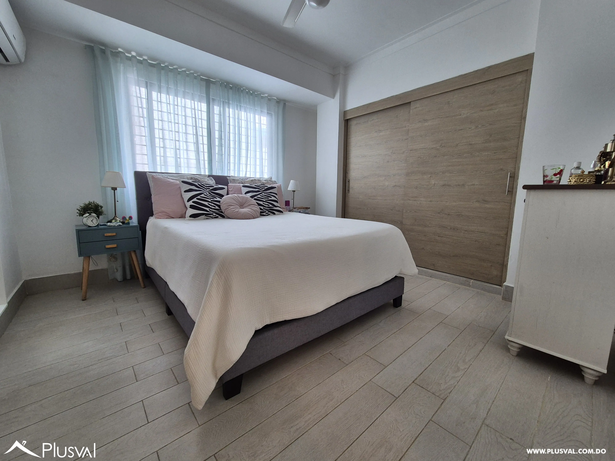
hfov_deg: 106.2
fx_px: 231
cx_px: 308
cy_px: 230
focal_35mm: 13
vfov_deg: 89.9
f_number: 2.2
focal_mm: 2.2
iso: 125
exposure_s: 1/60
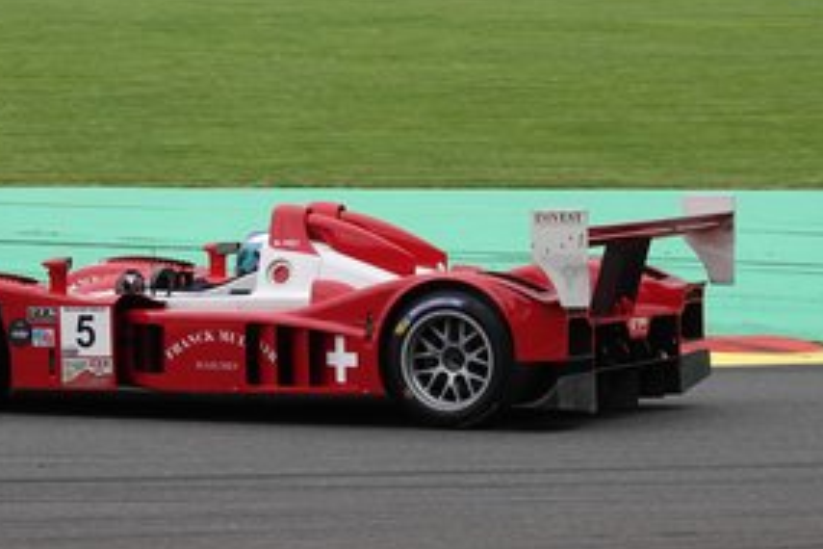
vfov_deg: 8.1
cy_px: 324
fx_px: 3863
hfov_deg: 12.2
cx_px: 329
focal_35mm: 169
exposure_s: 1/800
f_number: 4
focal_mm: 39.42
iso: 250
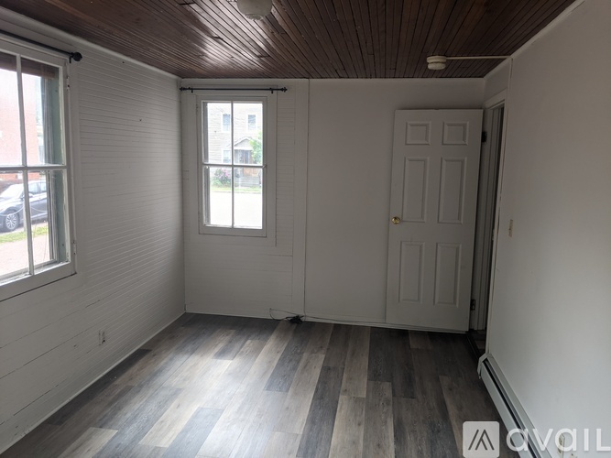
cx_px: 306
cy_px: 229
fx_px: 476
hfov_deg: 65.3
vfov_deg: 51.3
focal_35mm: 27
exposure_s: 1/111
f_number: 1.8
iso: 62
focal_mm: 4.44
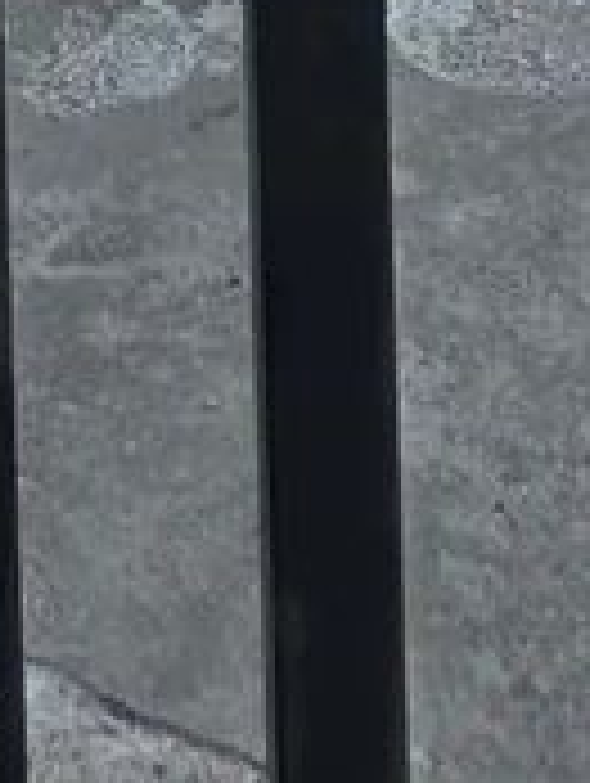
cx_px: 23
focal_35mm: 180
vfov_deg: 7.8
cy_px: -2248
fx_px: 4081
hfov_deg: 8.2
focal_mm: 6.3
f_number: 1.7
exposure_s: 1/180
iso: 32
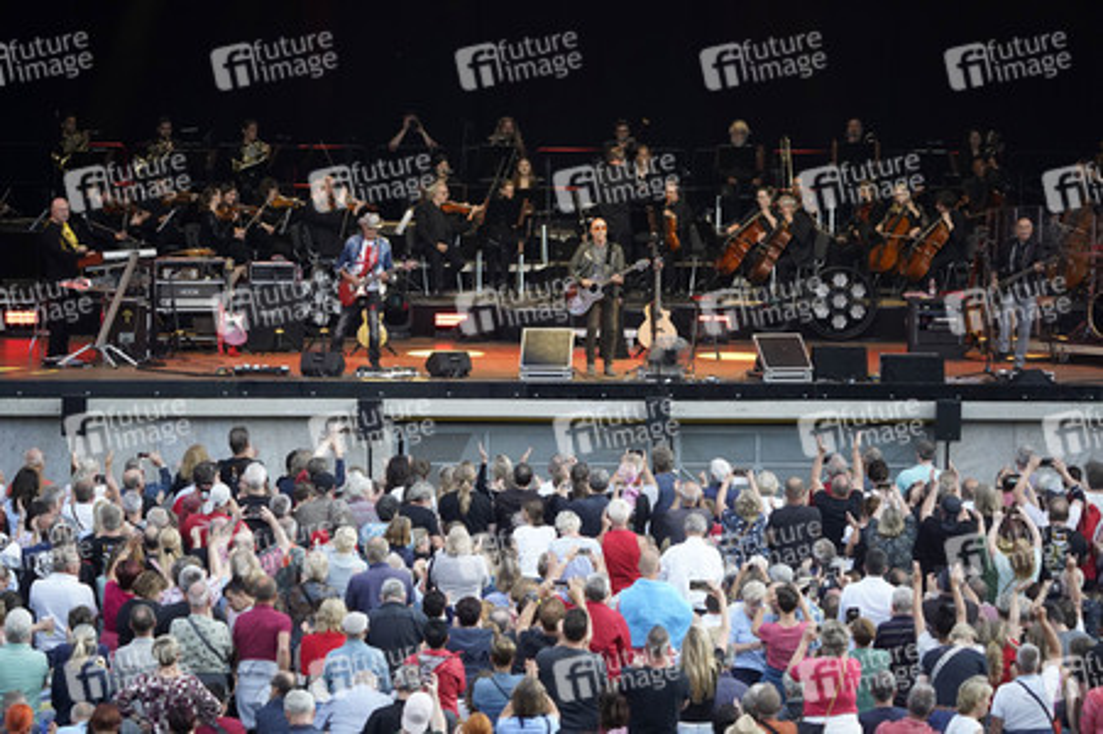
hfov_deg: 10.3
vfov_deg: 6.9
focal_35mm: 200
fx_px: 6123
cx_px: 552
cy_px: 367
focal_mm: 200
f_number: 5.6
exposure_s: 1/500
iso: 2500
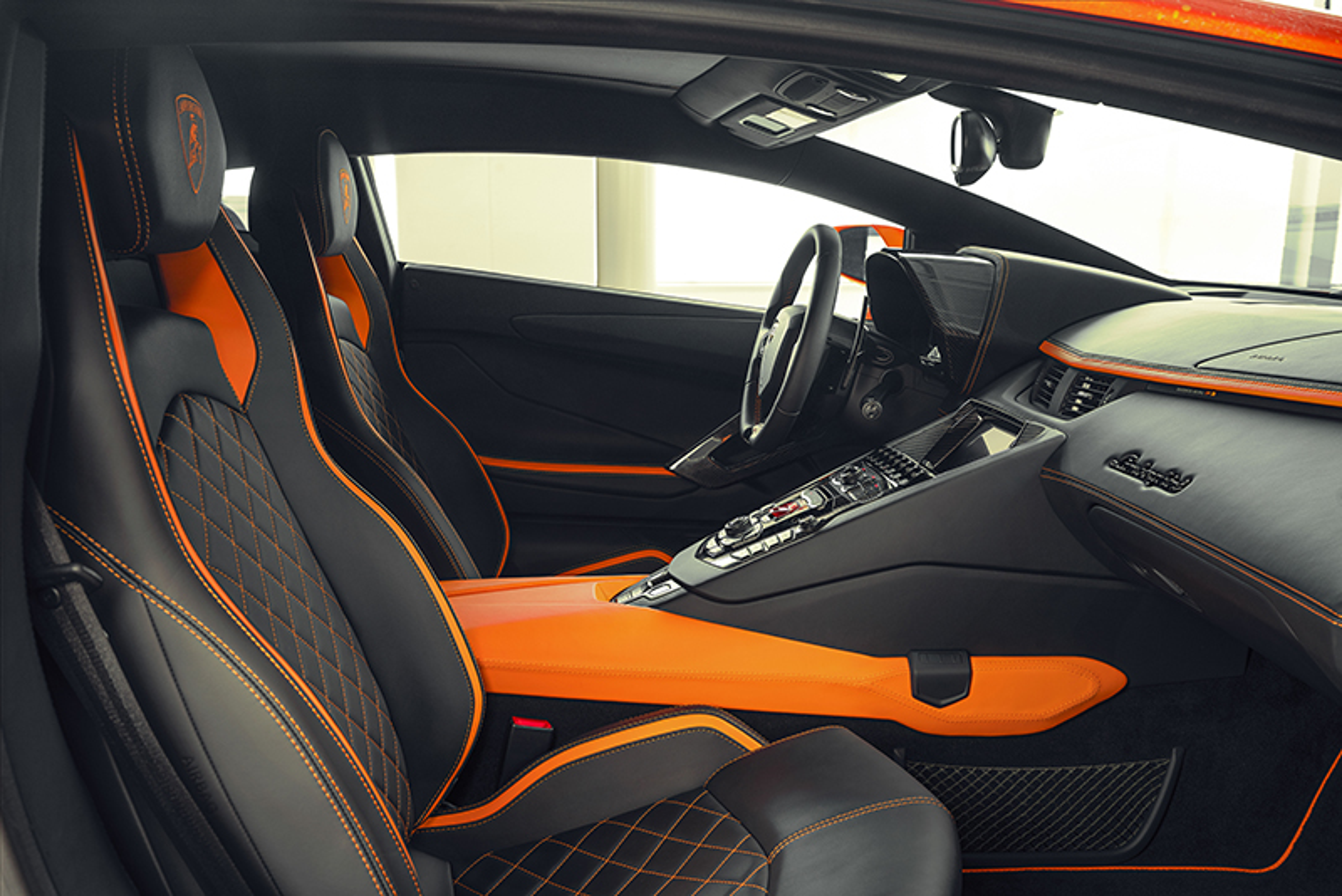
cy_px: 448
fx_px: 1231
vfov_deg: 40.0
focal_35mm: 33
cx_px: 671
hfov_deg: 57.2
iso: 400
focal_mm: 33
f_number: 9
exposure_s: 2
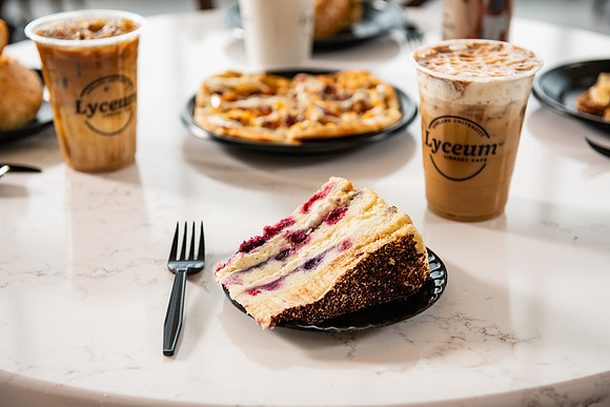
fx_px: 1017
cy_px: 204
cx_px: 305
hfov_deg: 33.4
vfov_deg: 22.6
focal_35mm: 60
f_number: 4
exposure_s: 1/200
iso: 400
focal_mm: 60
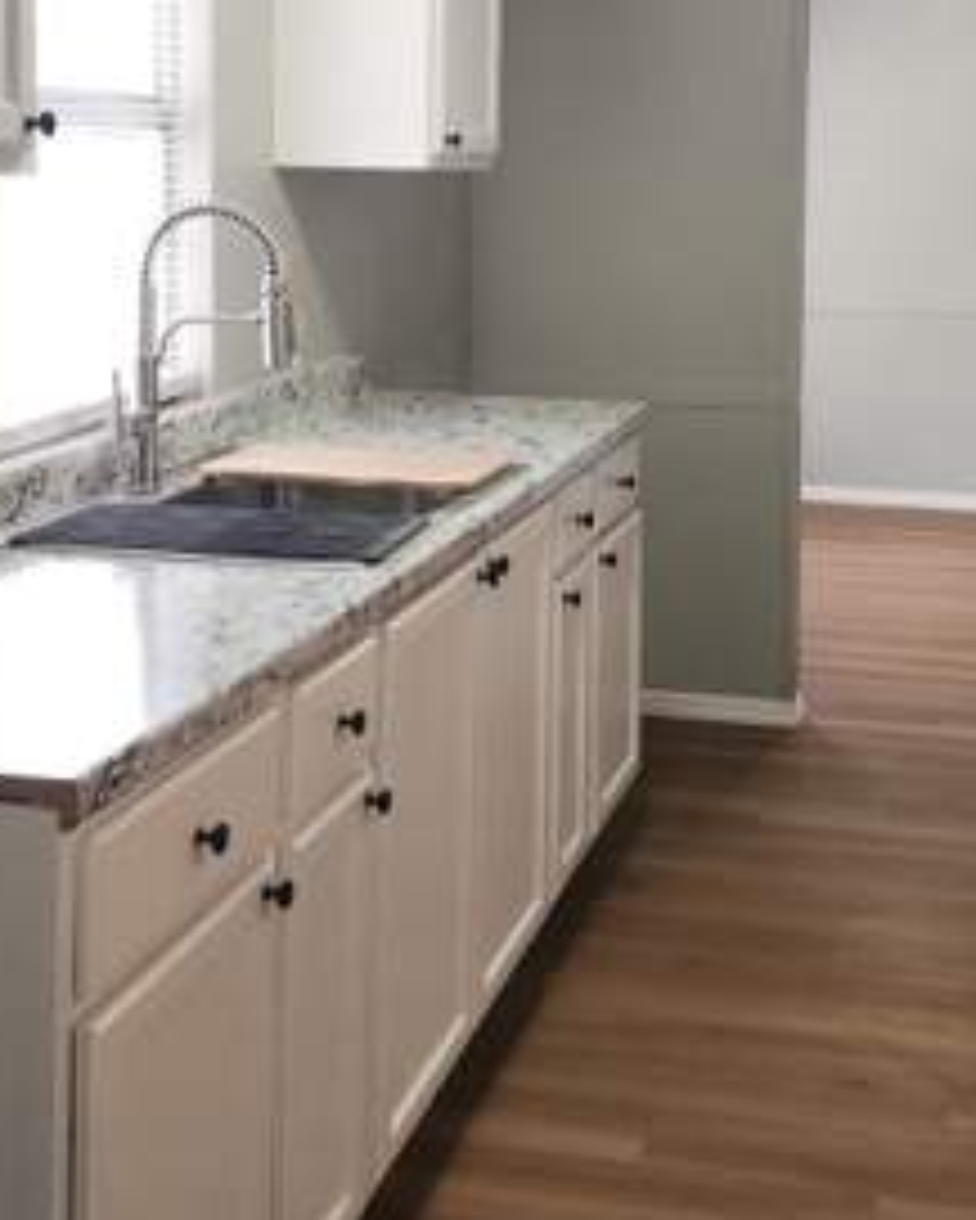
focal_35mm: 53
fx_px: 1913
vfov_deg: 34.7
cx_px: 544
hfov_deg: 28.6
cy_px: 324
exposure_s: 1/60
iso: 80
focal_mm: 6.4
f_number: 1.8
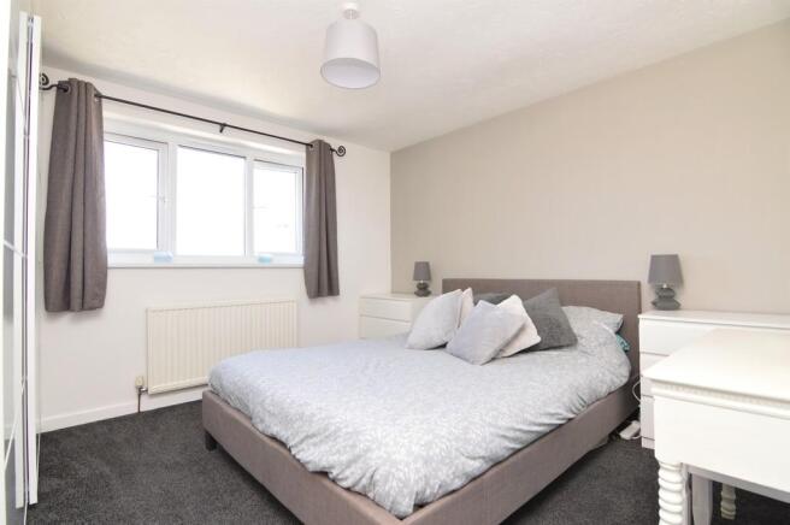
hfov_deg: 95.0
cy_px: 262
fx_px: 362
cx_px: 395
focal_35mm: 16
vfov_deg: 71.9
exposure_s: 1/100
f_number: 5
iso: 400
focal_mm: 11
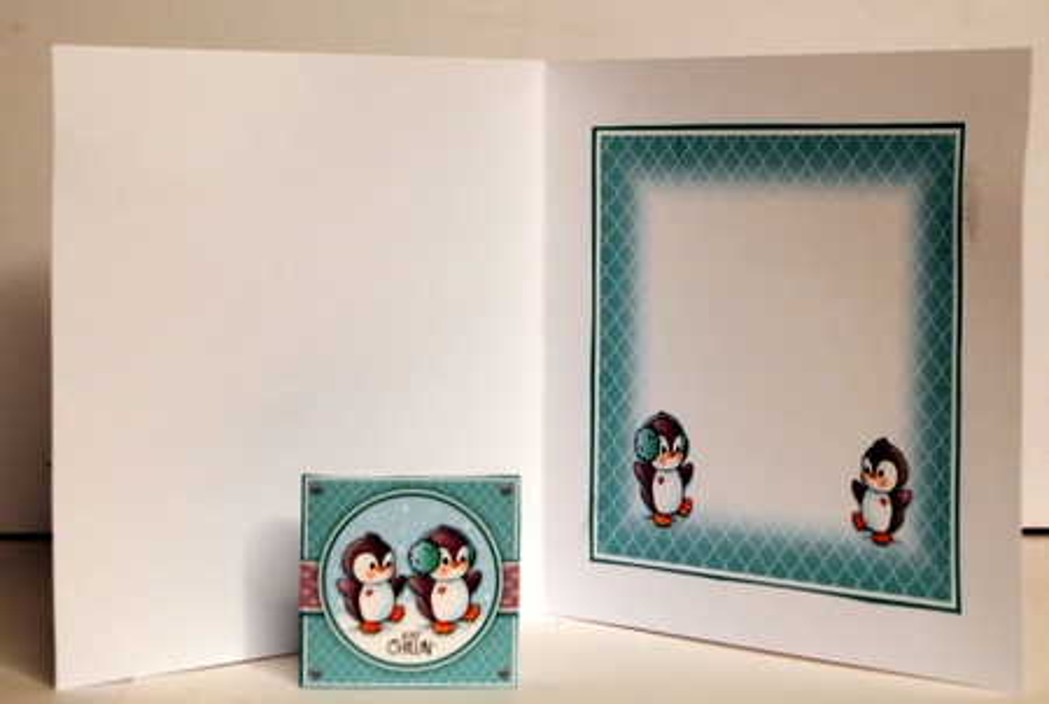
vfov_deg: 25.2
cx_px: 524
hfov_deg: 36.8
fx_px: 1577
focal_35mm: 54
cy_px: 352
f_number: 5
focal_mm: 36
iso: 200
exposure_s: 1/40
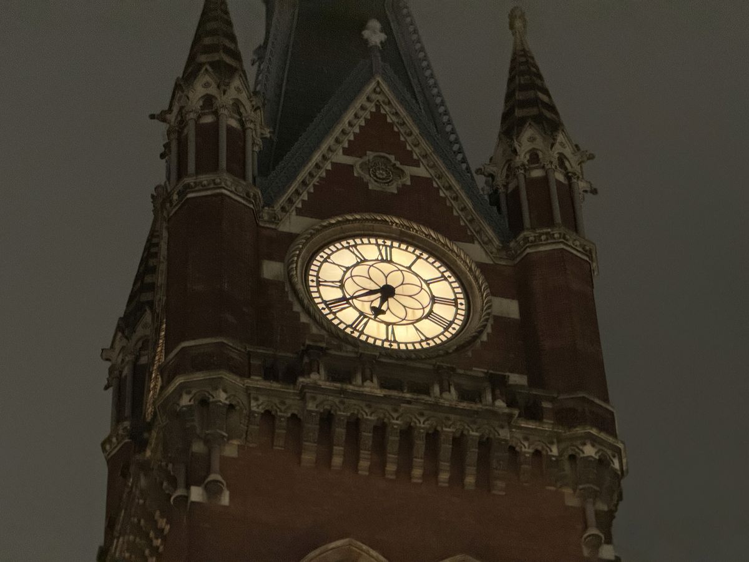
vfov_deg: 12.3
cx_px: 374
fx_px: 2596
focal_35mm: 120
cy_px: 281
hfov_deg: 16.4
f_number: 2.8
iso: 2500
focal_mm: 15.66
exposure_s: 1/20
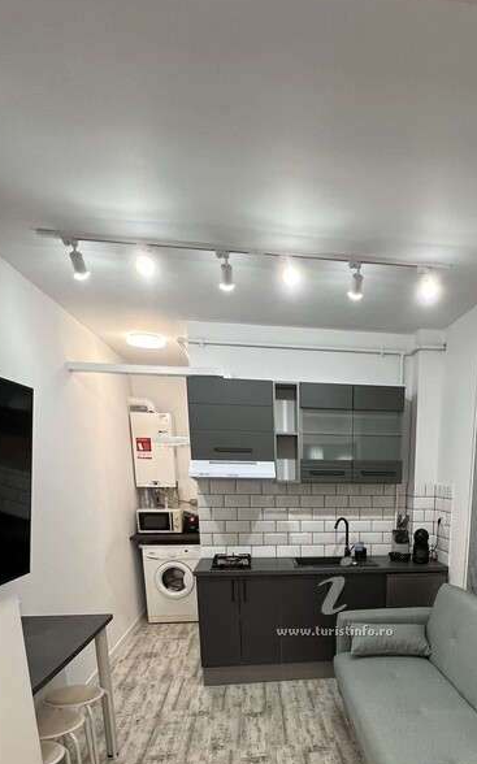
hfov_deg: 49.1
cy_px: 615
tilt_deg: -14.2
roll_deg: -0.1
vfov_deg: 67.5
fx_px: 500
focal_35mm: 24
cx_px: 355
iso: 200
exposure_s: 1/99
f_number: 1.8
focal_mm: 1.57
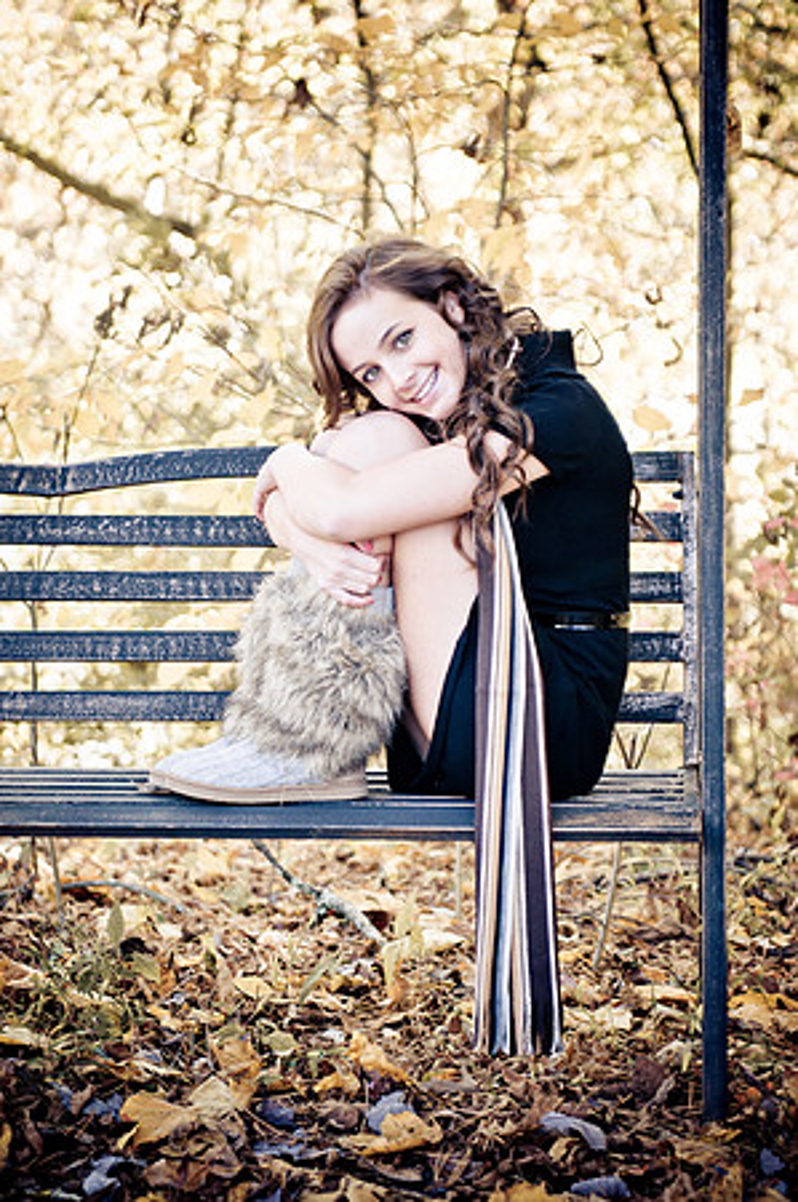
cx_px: 399
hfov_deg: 13.0
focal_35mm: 105
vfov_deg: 19.5
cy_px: 601
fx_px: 3499
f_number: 2.8
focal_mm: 70
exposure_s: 1/100
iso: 200
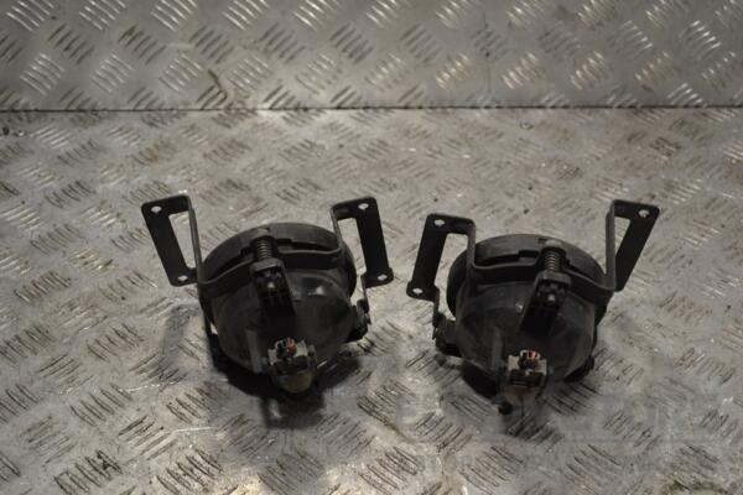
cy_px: 248
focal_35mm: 57
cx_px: 372
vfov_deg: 23.8
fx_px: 1176
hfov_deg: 35.1
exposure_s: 1/125
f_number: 5.3
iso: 400
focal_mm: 38
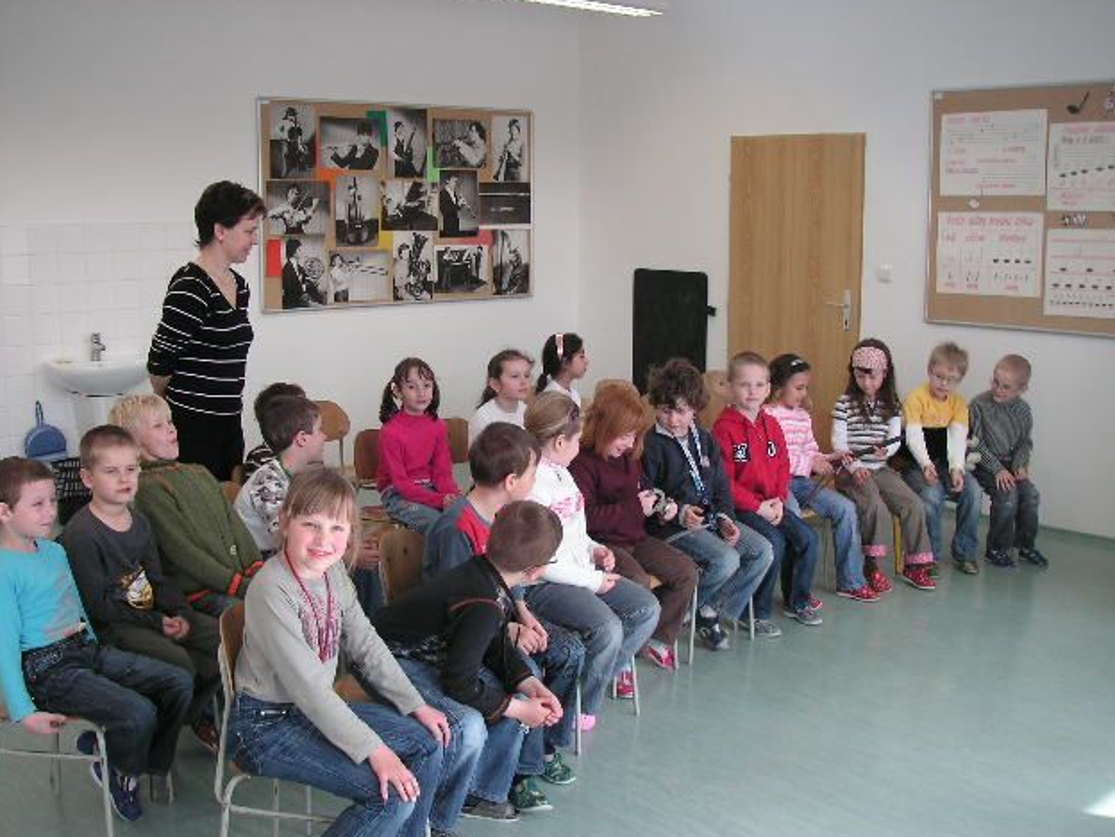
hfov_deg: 47.9
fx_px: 1256
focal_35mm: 39
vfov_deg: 36.8
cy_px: 418
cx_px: 565
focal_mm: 6.3
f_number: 3.3
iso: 64
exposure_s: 1/45
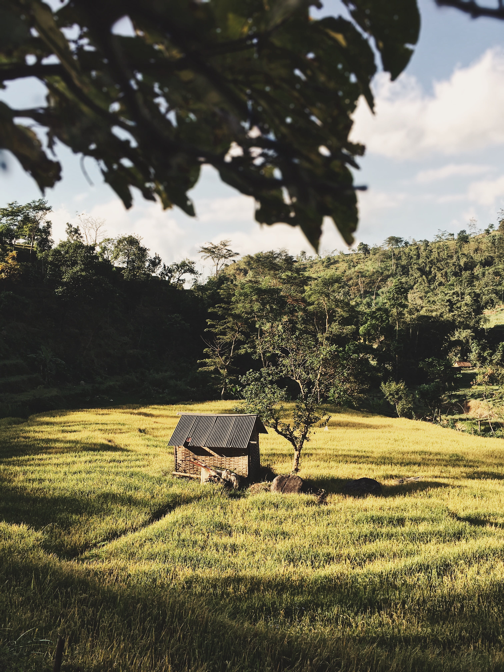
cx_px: 252
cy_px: 336
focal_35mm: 29
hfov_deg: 48.2
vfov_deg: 61.7
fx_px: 563
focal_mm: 4.15
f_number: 2.2
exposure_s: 1/686
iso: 25
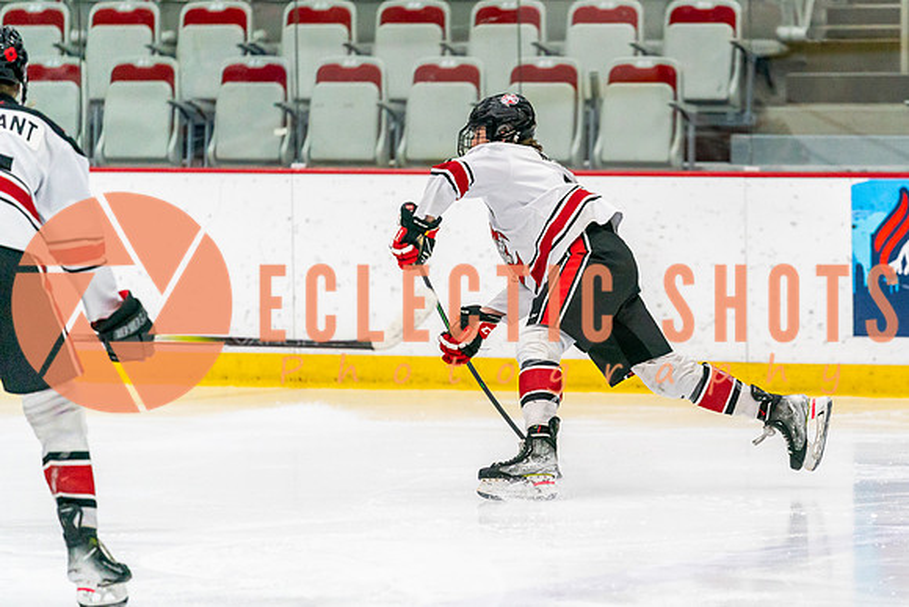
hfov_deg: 7.7
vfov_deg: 5.2
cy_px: 304
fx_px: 6725
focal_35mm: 266
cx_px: 605
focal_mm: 200
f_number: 2.8
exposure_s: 1/1250
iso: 3200
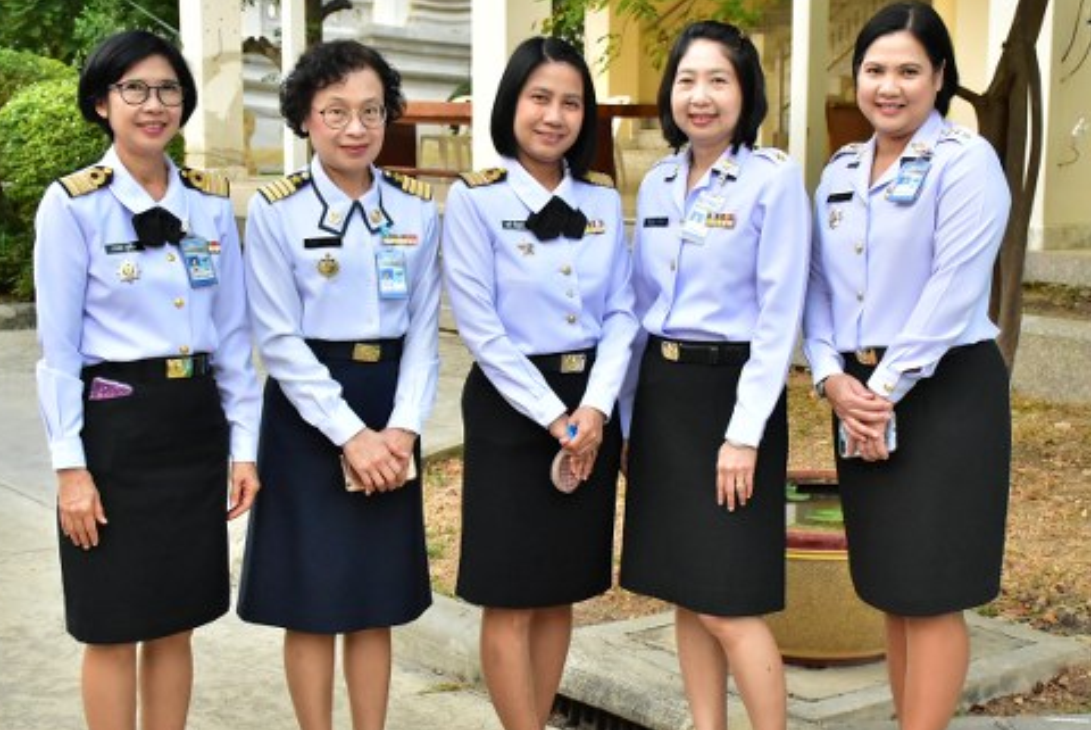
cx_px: 539
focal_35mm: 60
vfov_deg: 22.6
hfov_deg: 33.4
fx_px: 1820
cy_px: 438
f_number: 5.6
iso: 2500
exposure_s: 1/250
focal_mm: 32
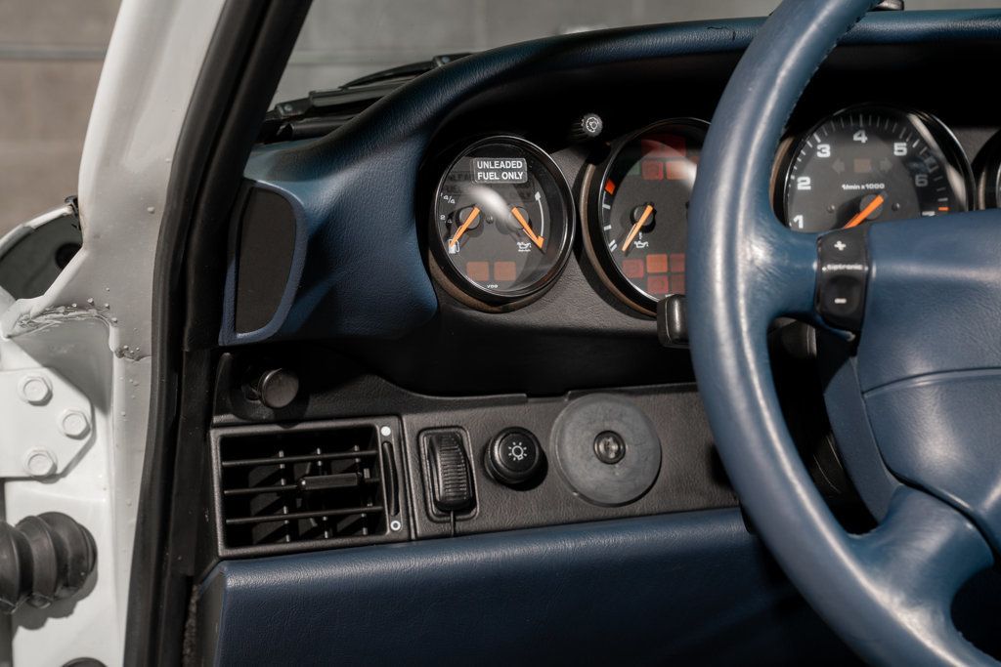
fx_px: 1446
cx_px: 500
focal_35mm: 52
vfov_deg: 26.0
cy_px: 334
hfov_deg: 38.2
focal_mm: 52
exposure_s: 1/60
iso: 250
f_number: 6.3
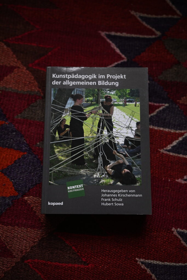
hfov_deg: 29.3
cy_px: 140
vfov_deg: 42.7
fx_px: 358
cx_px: 94
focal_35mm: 46
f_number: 1.8
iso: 125
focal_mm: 31
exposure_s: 1/100
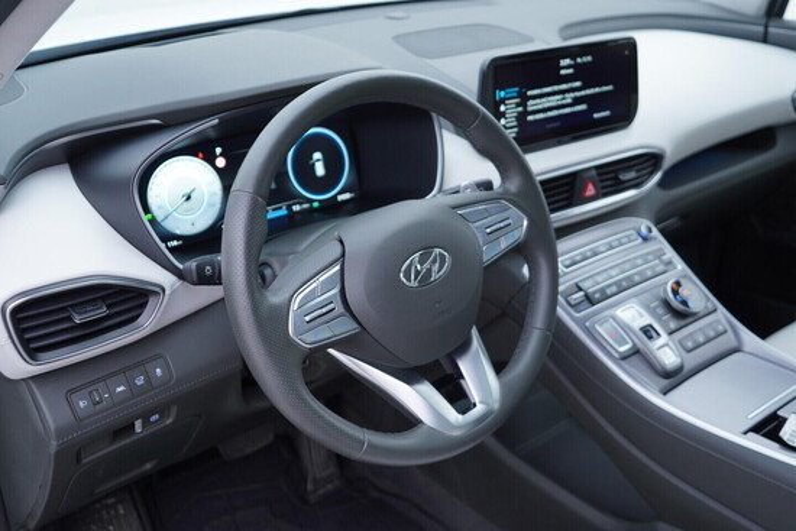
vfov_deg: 36.9
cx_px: 398
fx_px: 796
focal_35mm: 36
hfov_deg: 53.1
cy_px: 266
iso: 125
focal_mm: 24
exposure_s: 1/40
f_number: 2.8
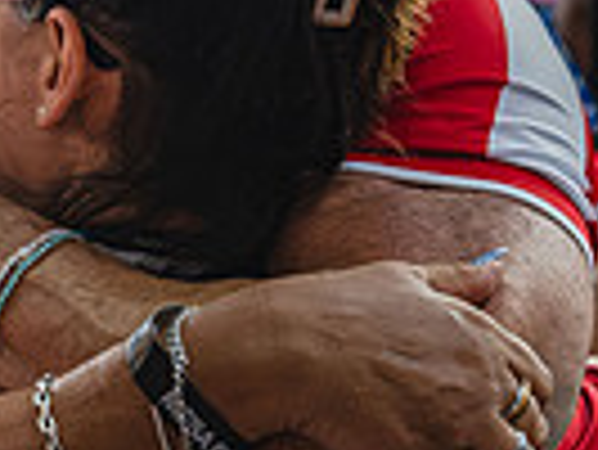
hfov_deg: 7.2
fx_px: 4772
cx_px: 247
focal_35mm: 276
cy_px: 34
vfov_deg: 5.4
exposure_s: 1/320
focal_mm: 44.1
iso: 2500
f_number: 3.2
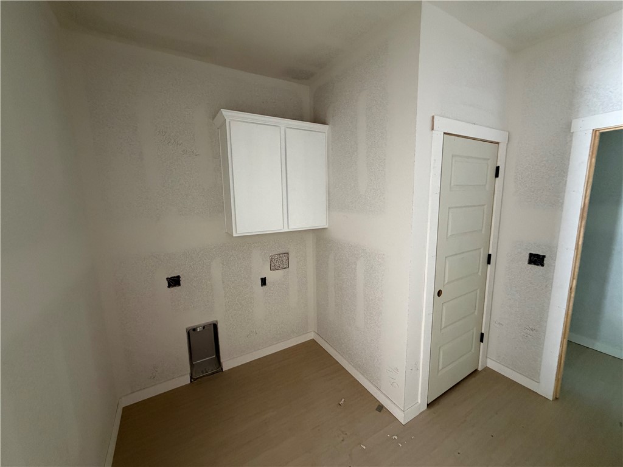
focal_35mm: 14
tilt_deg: -9.2
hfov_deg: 102.1
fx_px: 252
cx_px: 312
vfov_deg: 85.7
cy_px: 234
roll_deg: +0.7
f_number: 2.2
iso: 400
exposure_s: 1/60
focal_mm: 2.22
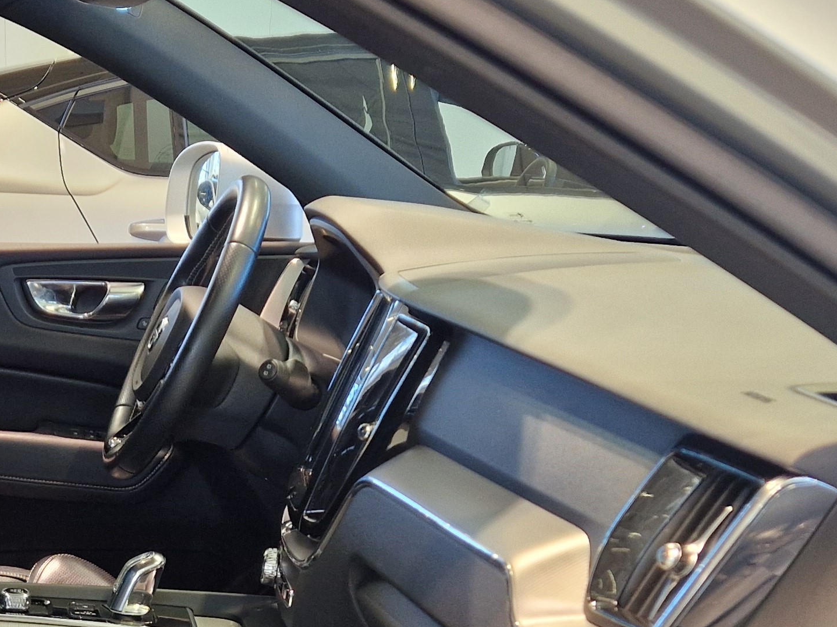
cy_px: 674
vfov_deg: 21.8
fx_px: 1547
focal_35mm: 64
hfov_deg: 29.0
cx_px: 78
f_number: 1.8
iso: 200
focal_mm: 5.4
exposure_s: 1/100
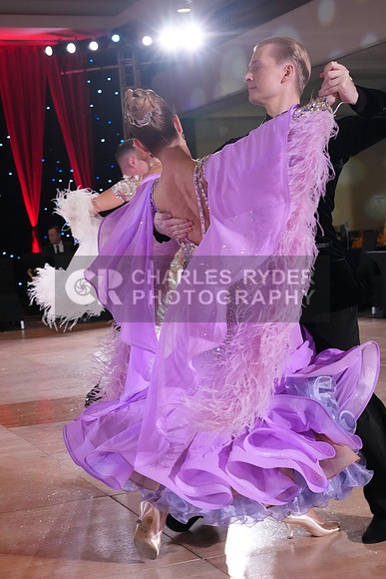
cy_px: 290
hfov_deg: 22.3
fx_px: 980
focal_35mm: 61
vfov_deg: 32.9
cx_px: 193
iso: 8000
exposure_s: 1/400
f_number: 6.3
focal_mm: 61
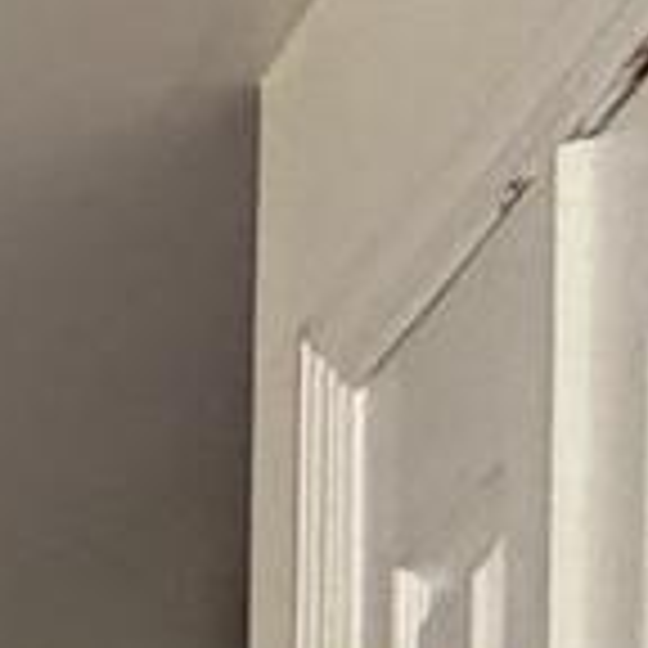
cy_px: 1629
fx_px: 2626
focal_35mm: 124
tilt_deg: -2.0
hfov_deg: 7.3
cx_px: -2214
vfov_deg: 11.3
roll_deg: +1.9
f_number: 2.2
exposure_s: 1/120
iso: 250
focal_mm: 2.22
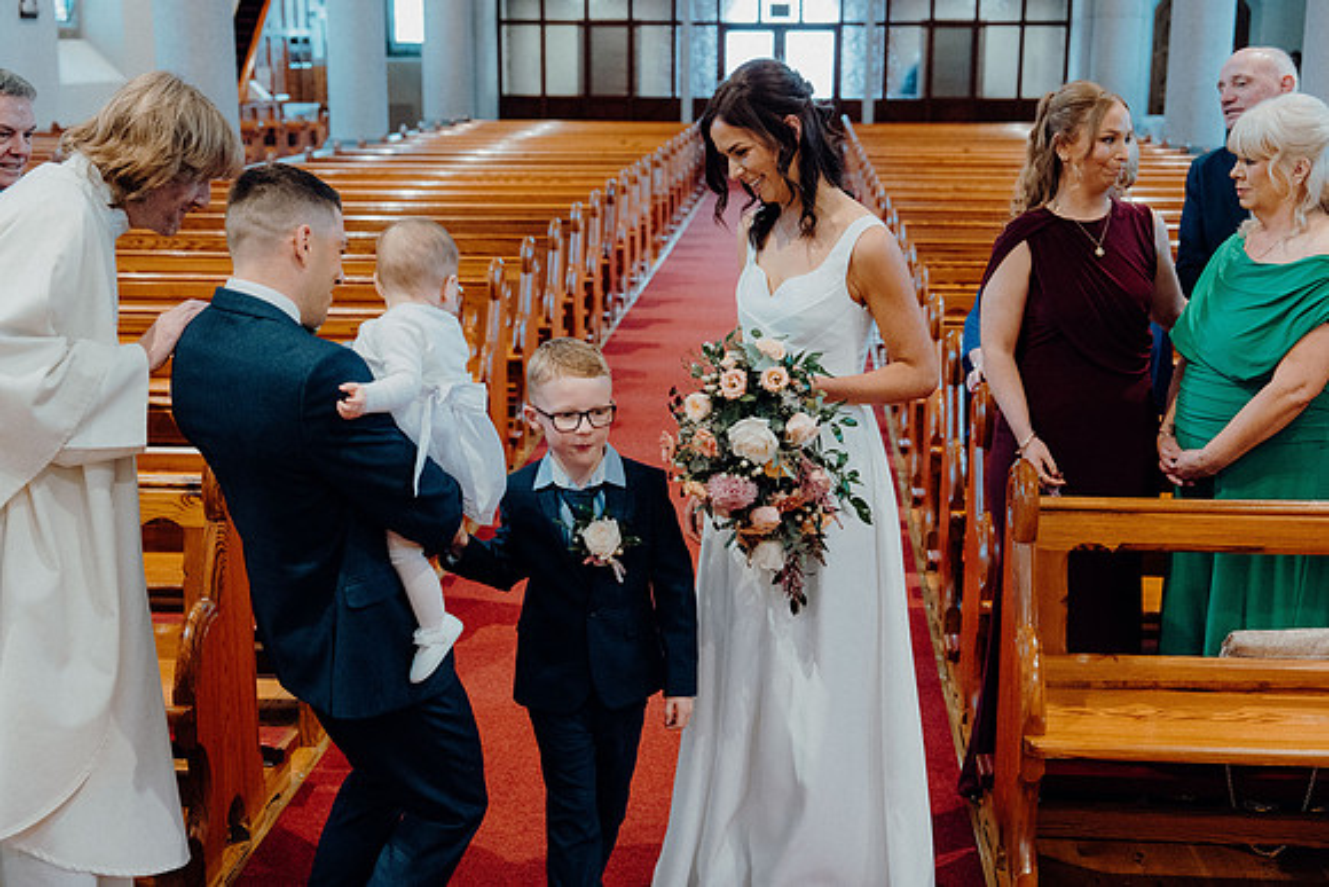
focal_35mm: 46
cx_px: 664
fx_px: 1698
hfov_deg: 42.7
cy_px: 444
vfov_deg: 29.3
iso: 4000
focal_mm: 46
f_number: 3.5
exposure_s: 1/160
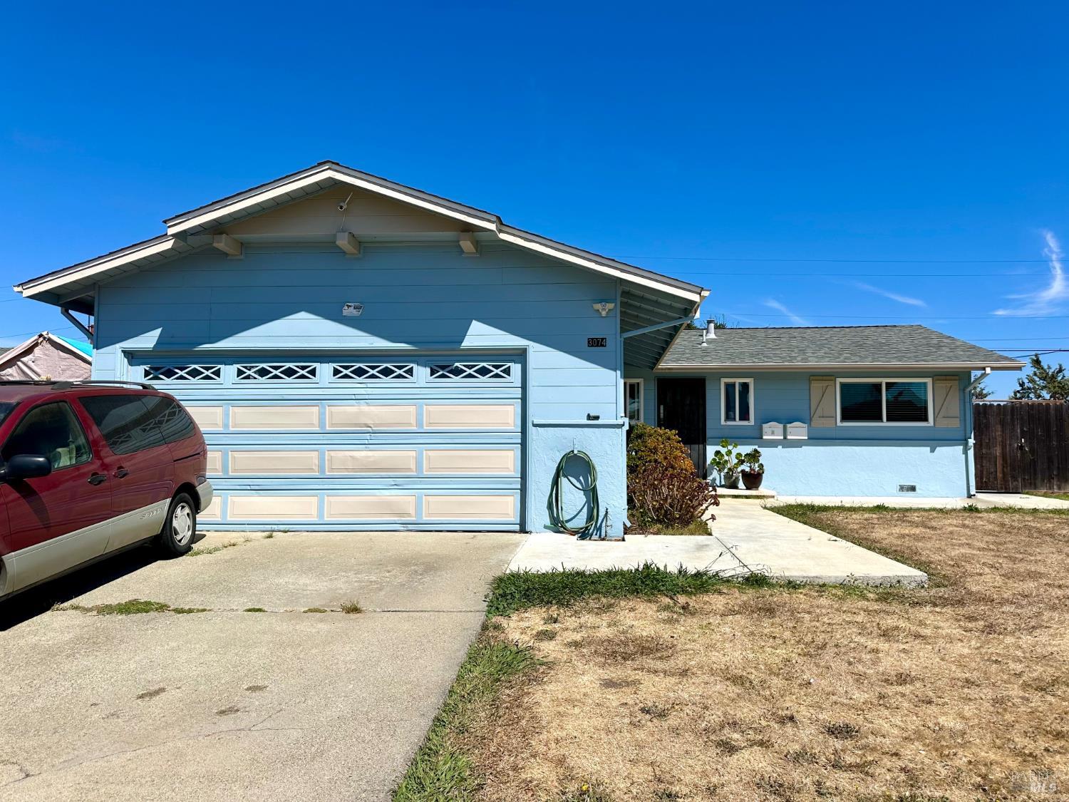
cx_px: 534
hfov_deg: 71.6
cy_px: 401
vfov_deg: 56.8
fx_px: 741
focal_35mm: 24
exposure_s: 1/7042
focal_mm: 6.86
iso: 80
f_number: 1.78
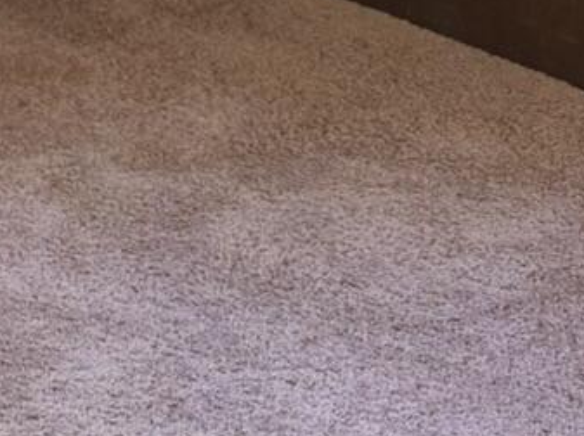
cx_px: -877
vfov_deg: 9.2
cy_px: -566
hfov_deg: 11.1
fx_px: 2461
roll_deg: +0.3
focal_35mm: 146
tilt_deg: -9.9
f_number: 1.78
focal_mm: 6.76
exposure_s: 1/120
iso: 160
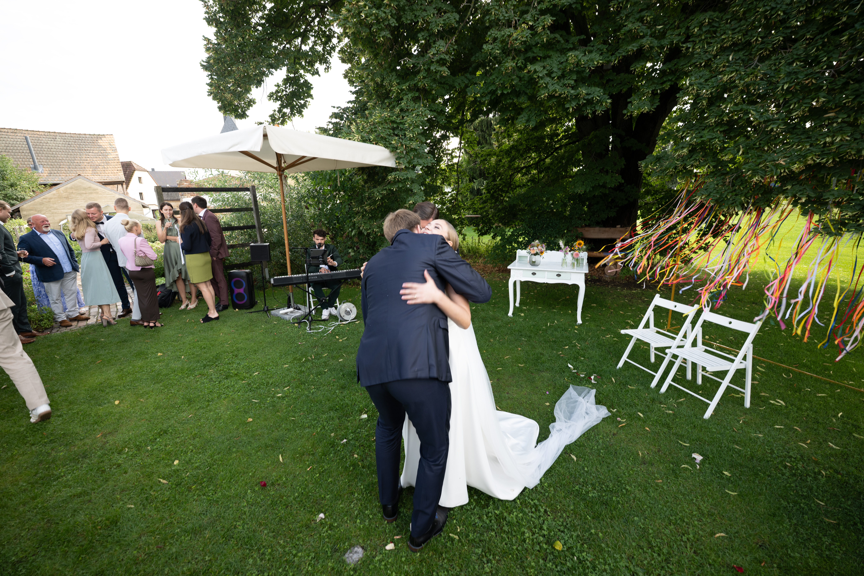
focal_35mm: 14
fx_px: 336
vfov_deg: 81.2
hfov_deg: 104.3
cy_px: 288
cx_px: 432
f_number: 4
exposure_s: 1/80
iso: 160
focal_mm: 14
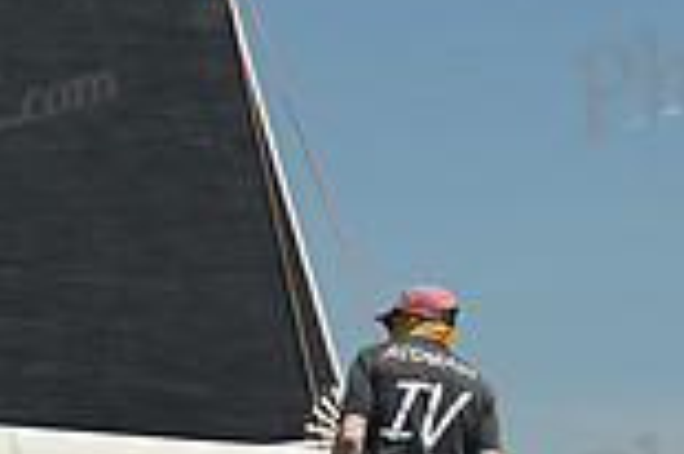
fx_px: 5827
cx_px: 349
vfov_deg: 4.4
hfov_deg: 6.7
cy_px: 721
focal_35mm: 307
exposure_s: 1/1000
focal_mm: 82
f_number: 9
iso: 320
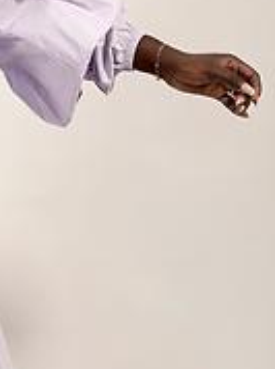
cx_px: -167
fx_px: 1720
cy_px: 160
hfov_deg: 8.9
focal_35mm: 162
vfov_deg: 12.2
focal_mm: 6.76
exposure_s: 1/100
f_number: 1.78
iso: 80
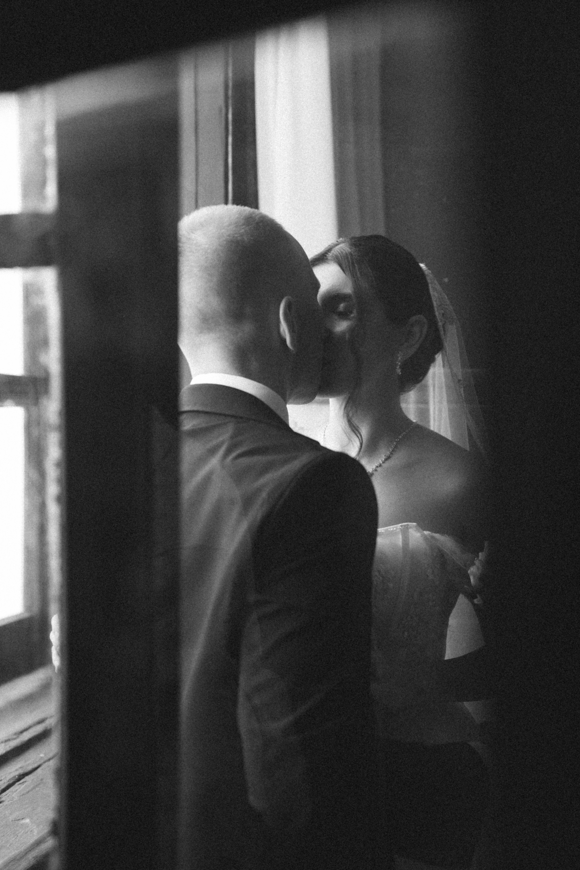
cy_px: 435
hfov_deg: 31.2
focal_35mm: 43
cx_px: 290
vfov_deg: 45.4
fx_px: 1039
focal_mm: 43
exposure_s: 1/200
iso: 800
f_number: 2.8
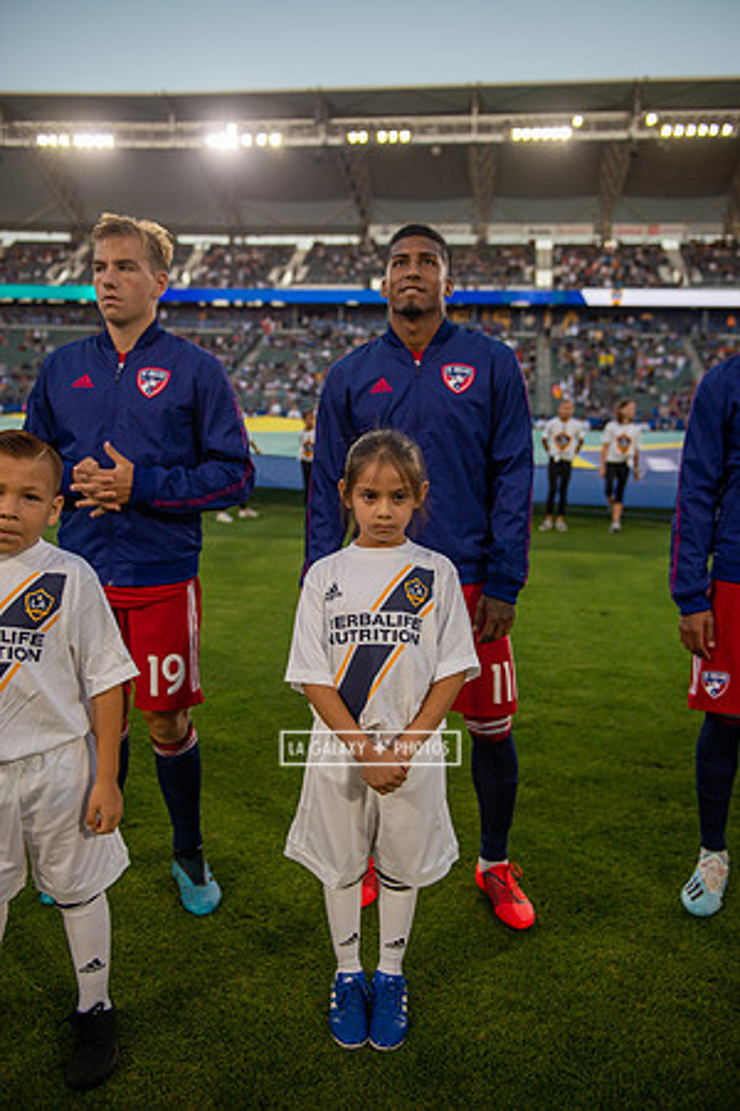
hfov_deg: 42.3
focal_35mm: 31
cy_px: 556
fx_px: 956
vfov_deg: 60.3
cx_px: 370
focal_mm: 31
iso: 320
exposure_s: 1/640
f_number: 2.8
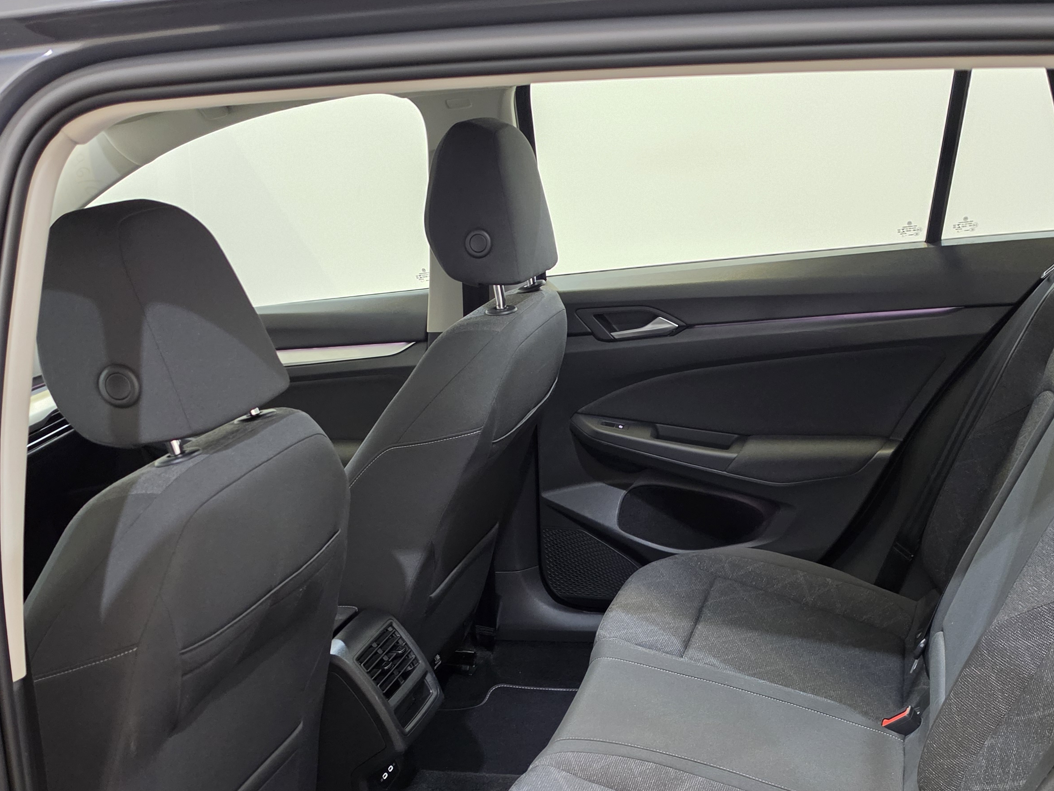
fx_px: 1187
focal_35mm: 39
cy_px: 659
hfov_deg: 47.7
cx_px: 619
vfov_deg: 35.3
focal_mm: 6.5
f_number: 1.4
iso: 400
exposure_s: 1/100
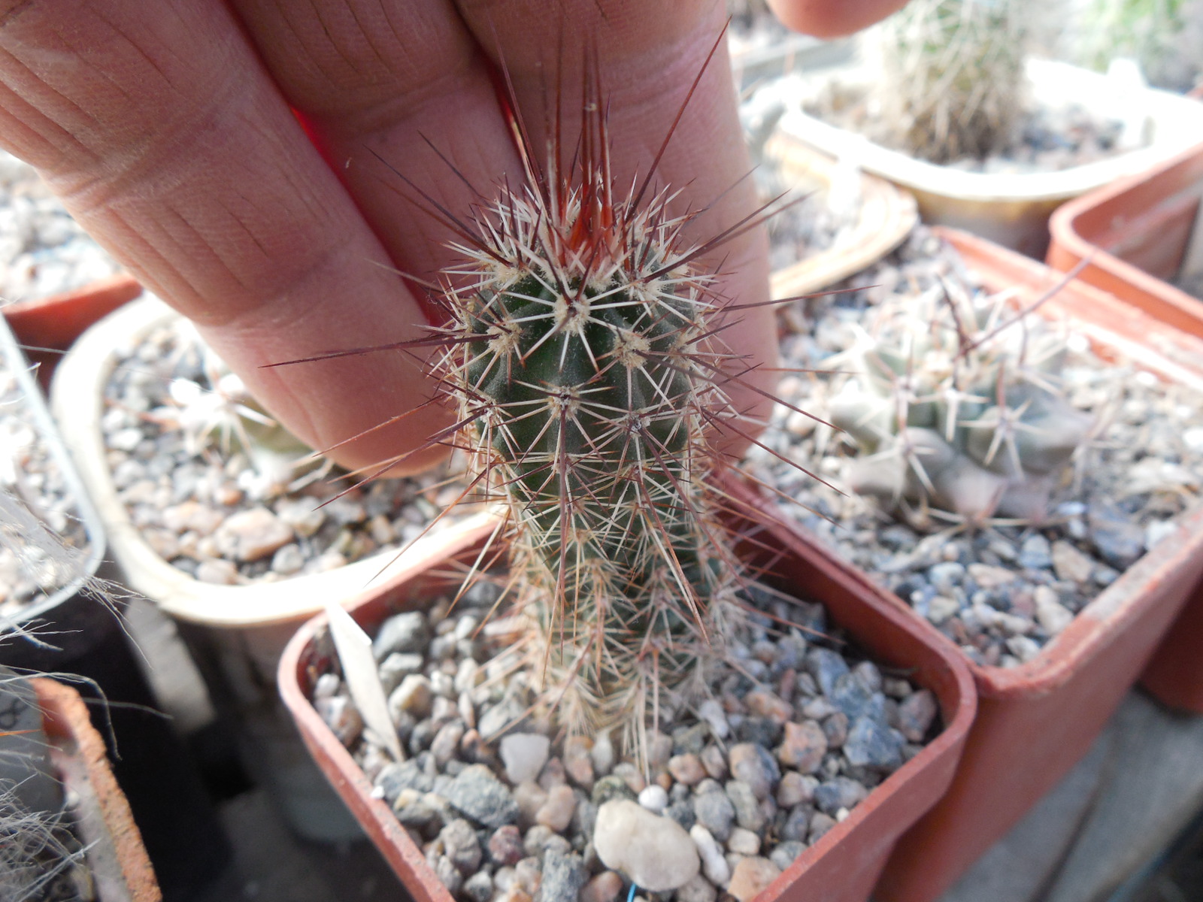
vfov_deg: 45.4
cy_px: 451
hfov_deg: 58.4
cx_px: 602
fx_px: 1077
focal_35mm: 31
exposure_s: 1/30
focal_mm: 5.6
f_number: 3.6
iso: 220
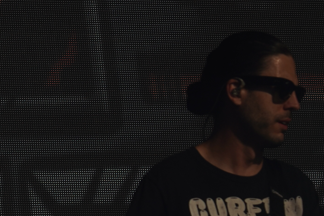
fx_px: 4033
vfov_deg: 3.1
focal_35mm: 448
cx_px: -329
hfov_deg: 4.5
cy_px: -14
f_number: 8
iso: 100
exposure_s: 1/2000
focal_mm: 105
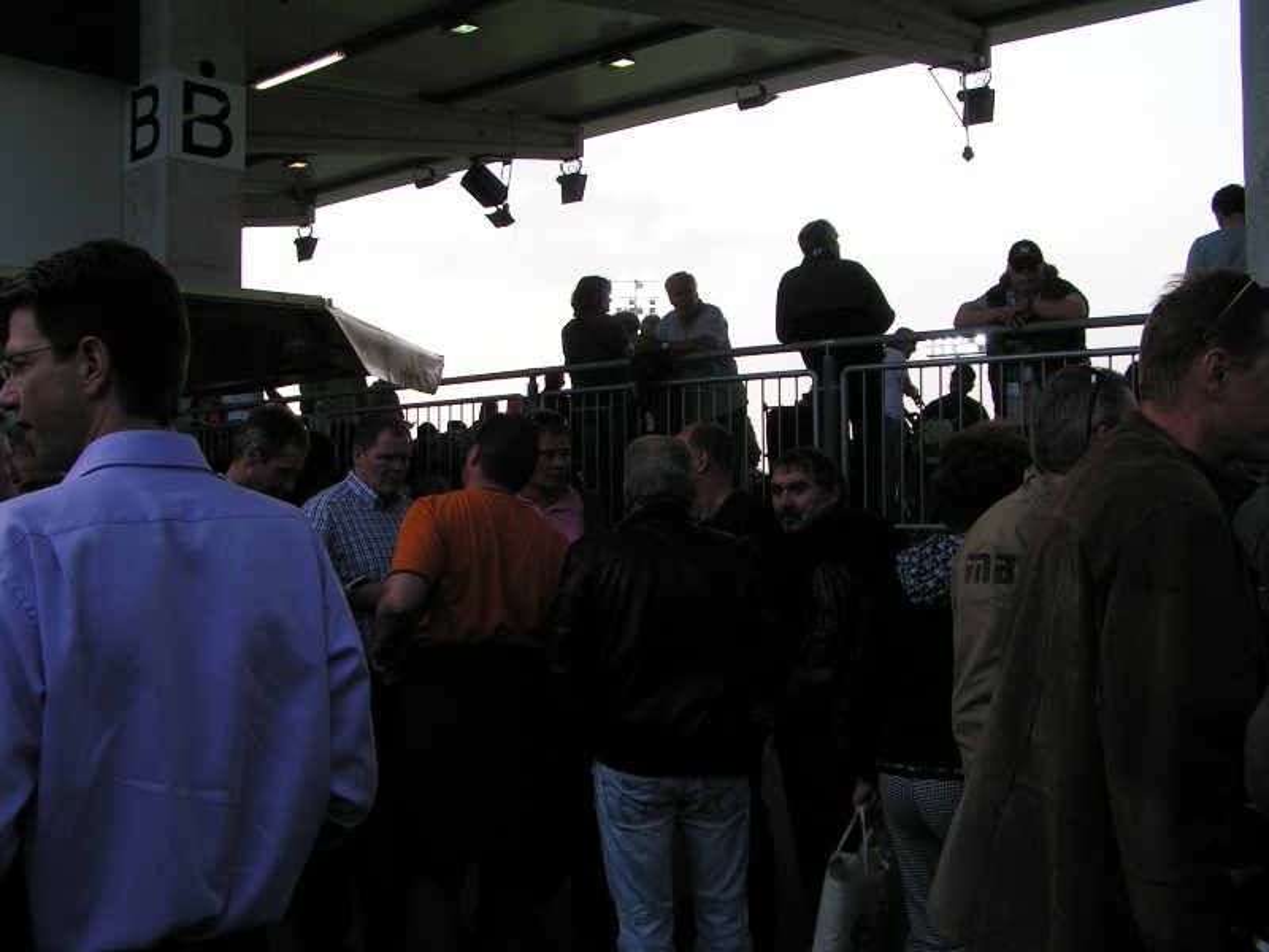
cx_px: 634
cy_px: 476
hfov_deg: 49.0
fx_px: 1393
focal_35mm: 38
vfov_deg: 37.7
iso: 50
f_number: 5.6
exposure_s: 1/160
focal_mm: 5.8
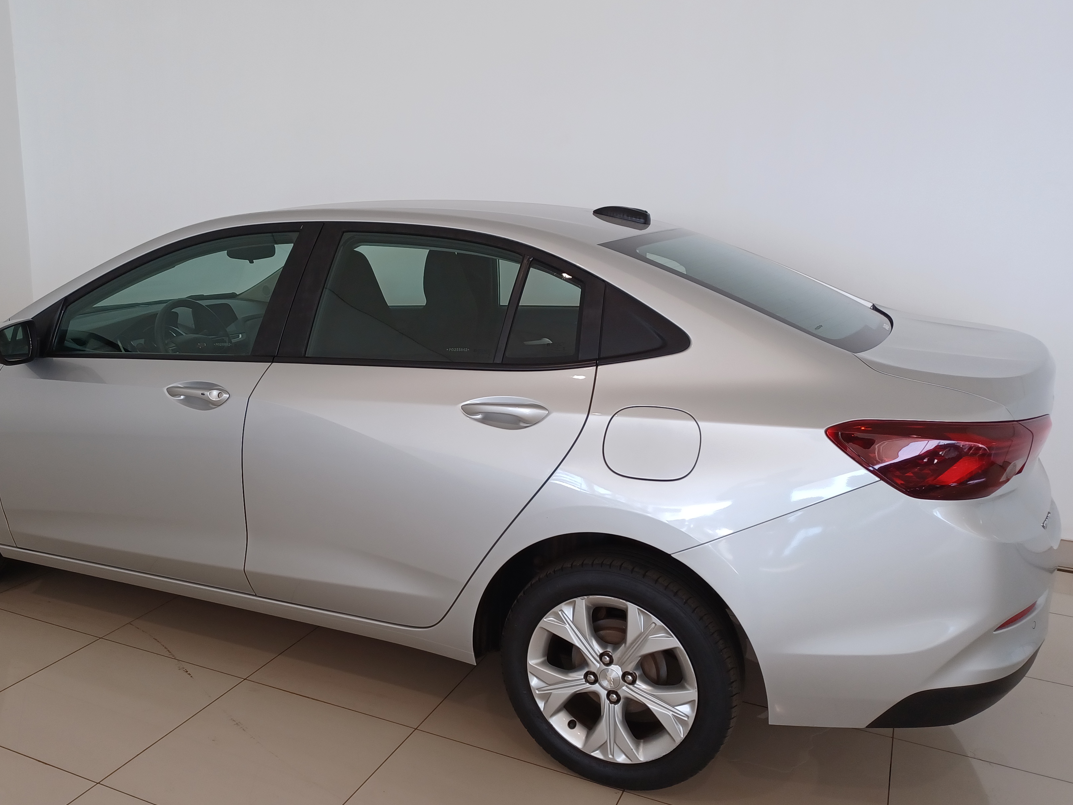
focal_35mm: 31
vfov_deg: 45.4
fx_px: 961
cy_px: 405
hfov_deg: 58.0
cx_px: 441
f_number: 1.8
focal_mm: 4.6
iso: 125
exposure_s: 1/60
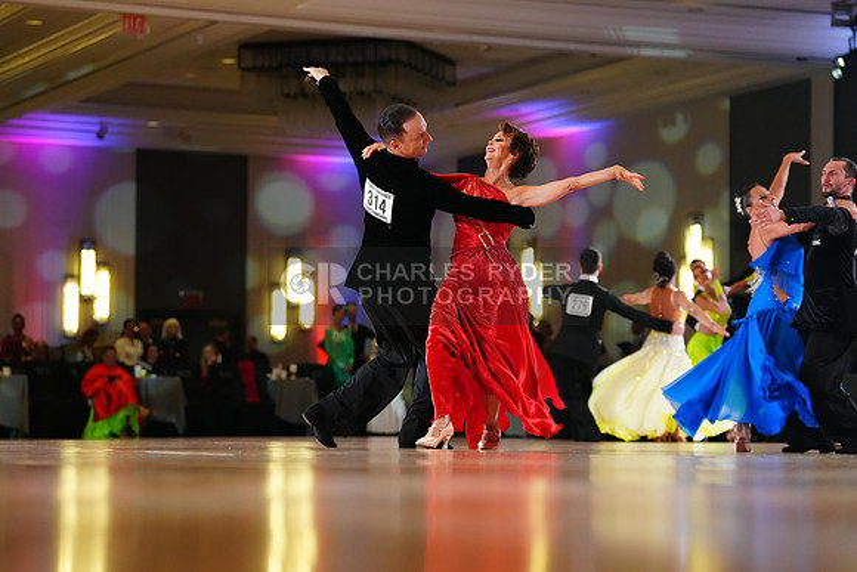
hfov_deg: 20.0
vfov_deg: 13.4
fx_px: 2429
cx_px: 428
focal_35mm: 102
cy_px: 286
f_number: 3.2
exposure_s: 1/640
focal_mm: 102
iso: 3200
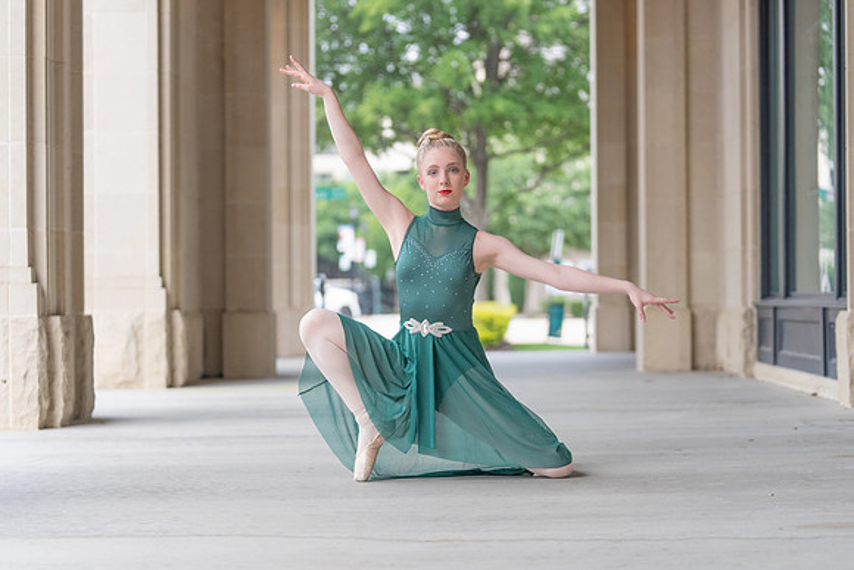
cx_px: 427
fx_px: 2137
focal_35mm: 90
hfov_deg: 22.6
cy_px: 285
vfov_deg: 15.2
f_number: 2.8
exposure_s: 1/320
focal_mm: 89
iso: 400
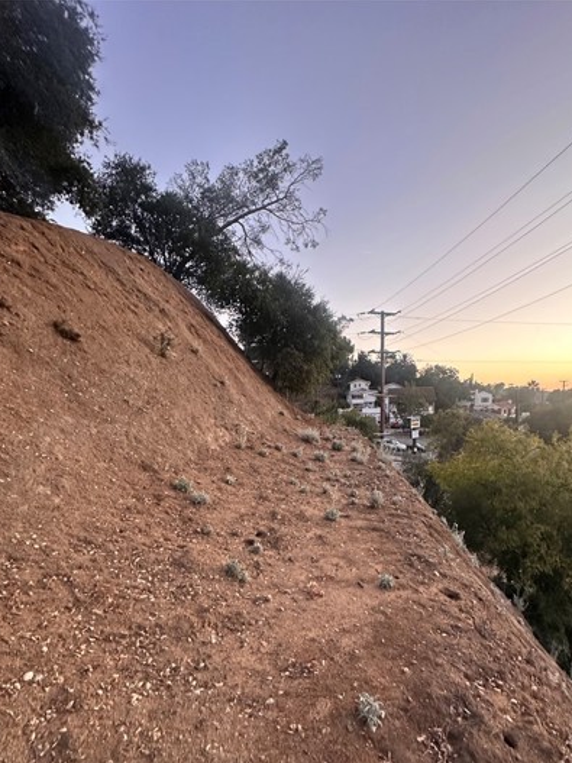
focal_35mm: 17
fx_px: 375
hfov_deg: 74.3
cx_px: 324
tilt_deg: -7.8
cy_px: 462
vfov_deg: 89.7
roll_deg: +1.4
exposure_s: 1/60
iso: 400
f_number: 2.2
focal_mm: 2.22
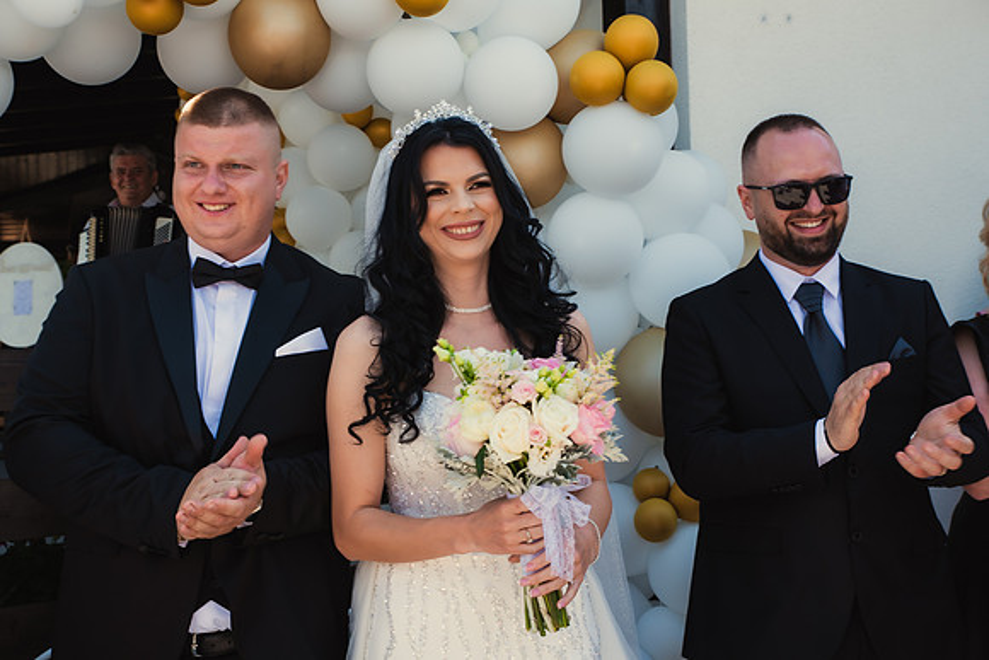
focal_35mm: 49
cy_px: 301
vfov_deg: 27.6
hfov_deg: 40.4
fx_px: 1344
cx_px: 471
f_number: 7.1
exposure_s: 1/200
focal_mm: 45
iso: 200
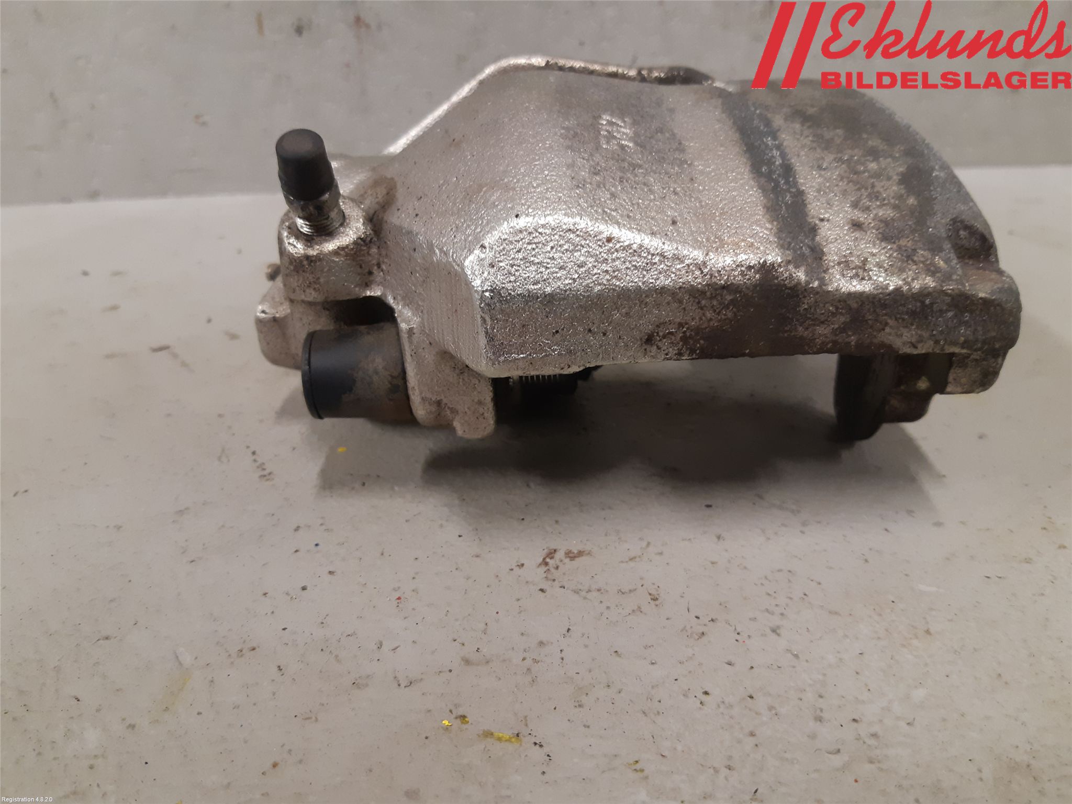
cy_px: 402
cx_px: 536
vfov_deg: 53.1
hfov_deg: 67.3
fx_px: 805
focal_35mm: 26
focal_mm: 3.93
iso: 200
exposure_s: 1/50
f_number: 1.7
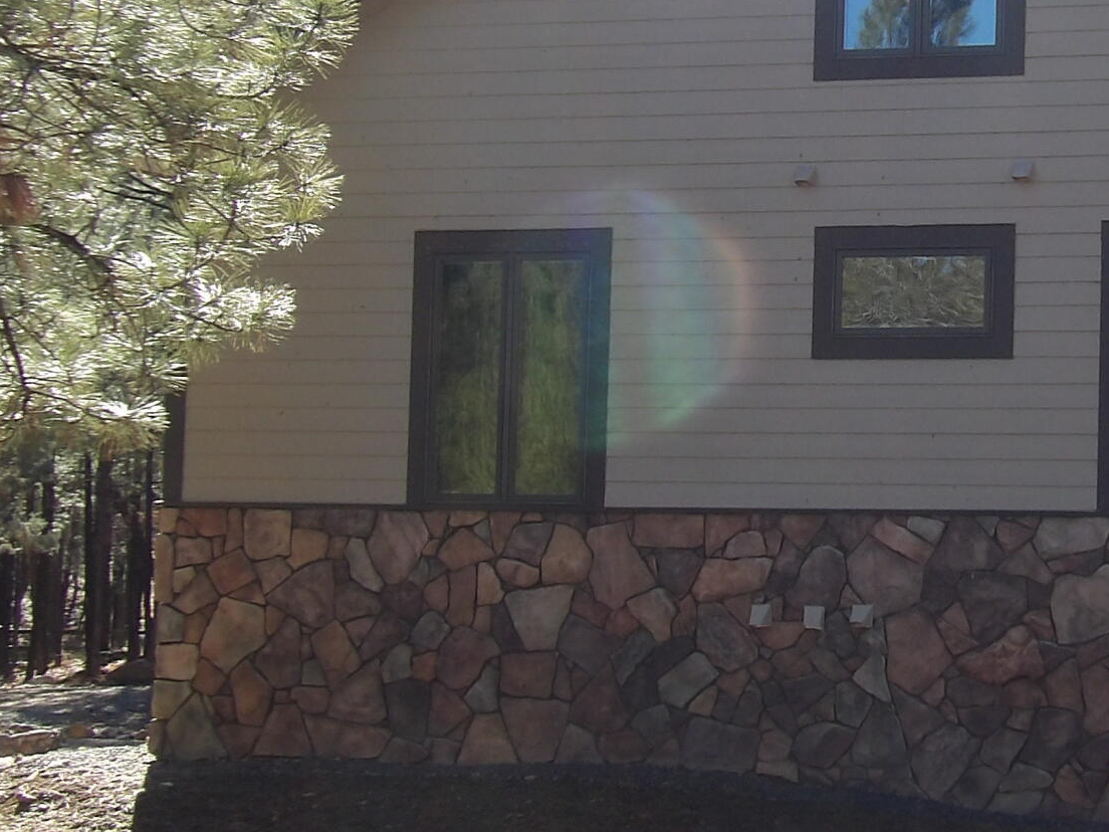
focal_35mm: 125
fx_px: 4005
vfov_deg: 11.8
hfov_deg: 15.6
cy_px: 290
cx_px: 1021
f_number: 3.8
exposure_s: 1/199
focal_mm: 8.2
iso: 100
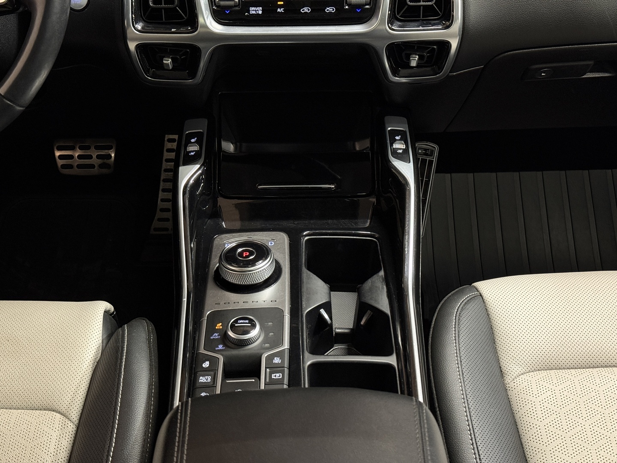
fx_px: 856
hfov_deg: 39.7
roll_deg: +0.6
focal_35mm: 48
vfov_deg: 30.3
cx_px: 308
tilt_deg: -38.7
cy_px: 232
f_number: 1.78
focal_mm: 6.76
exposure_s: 1/33
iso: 320
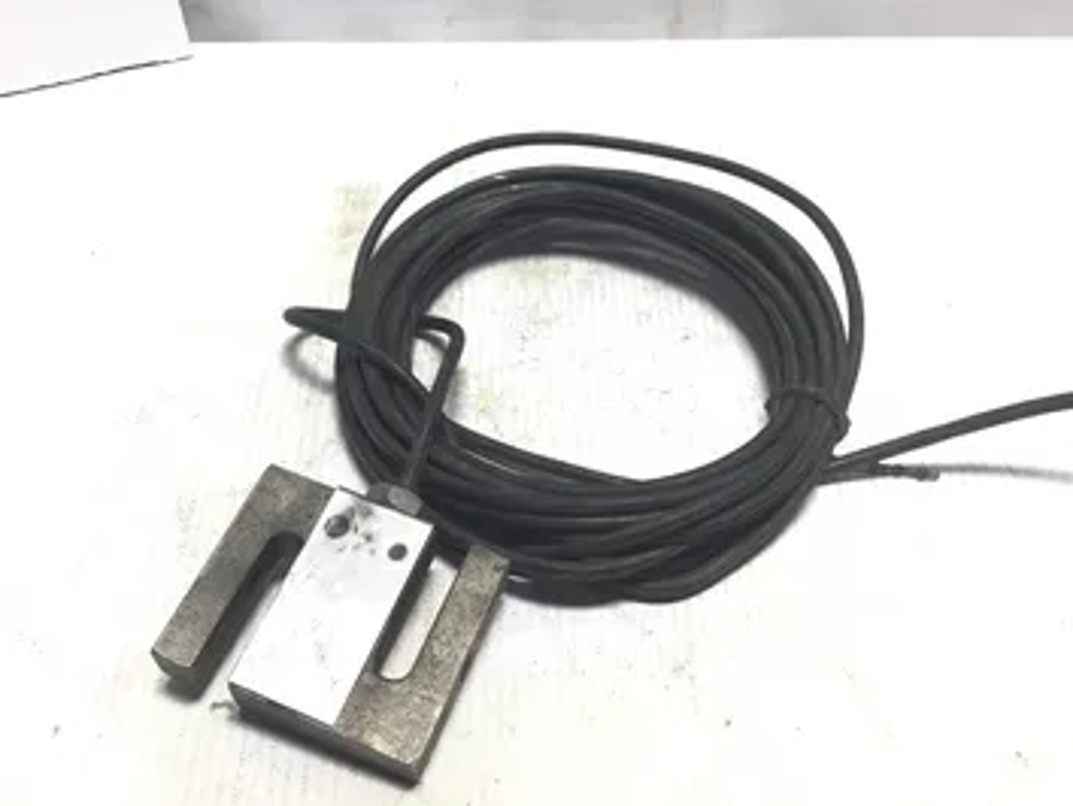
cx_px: 540
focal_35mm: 35
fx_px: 1086
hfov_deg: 52.6
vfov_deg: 40.7
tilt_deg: -43.4
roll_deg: -3.3
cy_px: 358
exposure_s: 1/120
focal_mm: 3.3
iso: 32
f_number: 2.4
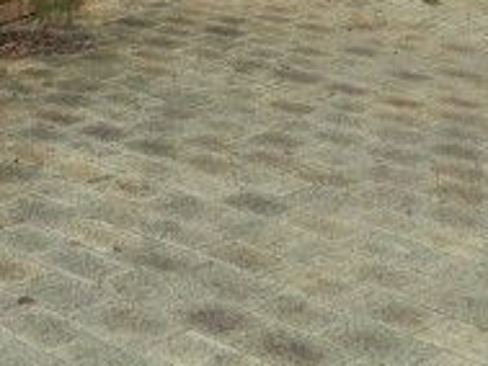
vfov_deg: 12.3
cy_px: -369
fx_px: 1495
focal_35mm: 106
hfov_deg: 18.5
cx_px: 289
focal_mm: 4.5
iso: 80
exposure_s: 1/125
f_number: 8.7
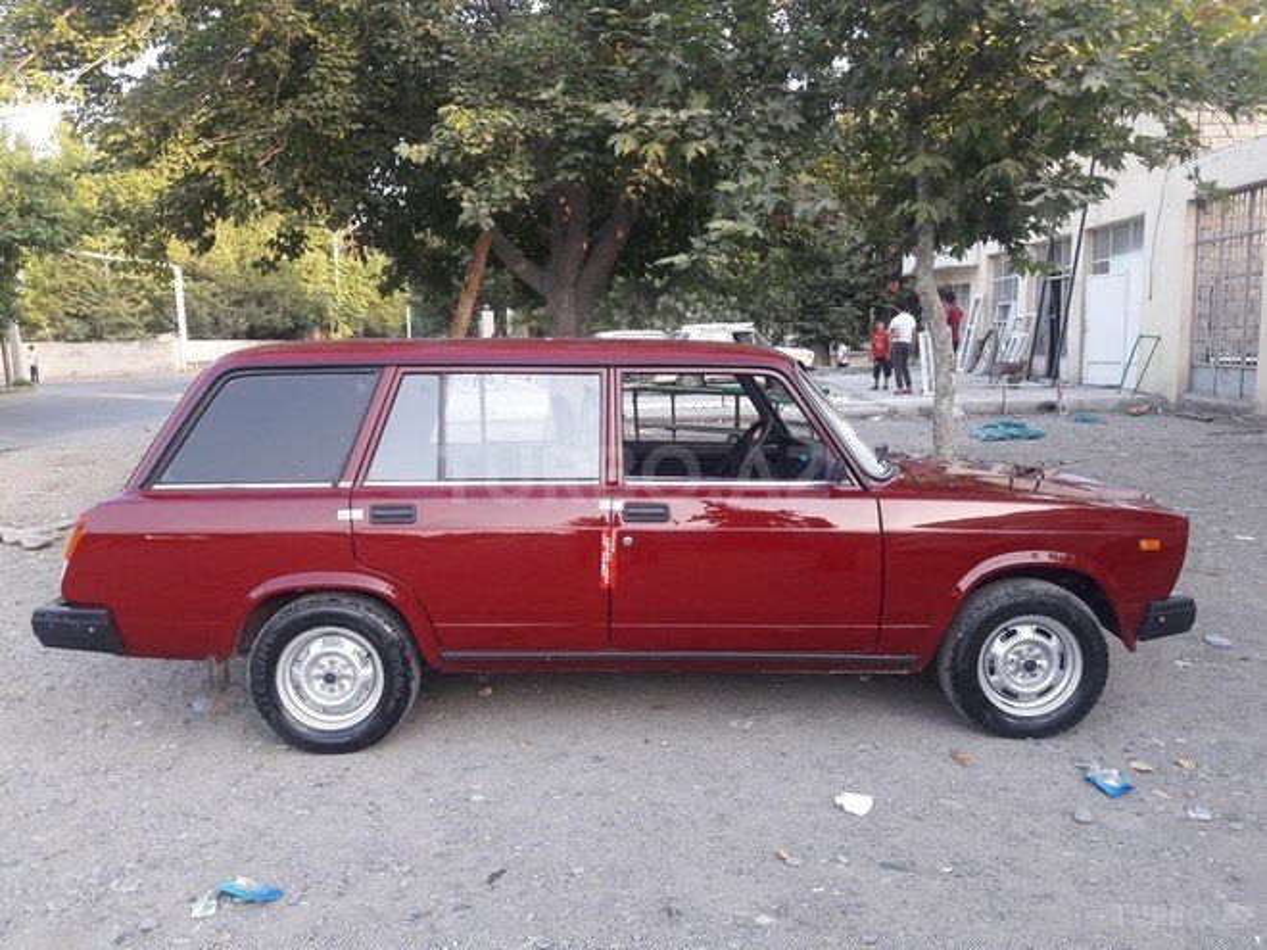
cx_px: 634
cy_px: 475
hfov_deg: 63.4
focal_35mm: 28
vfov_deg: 49.7
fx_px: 1025
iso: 40
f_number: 1.9
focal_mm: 3.7
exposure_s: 1/100
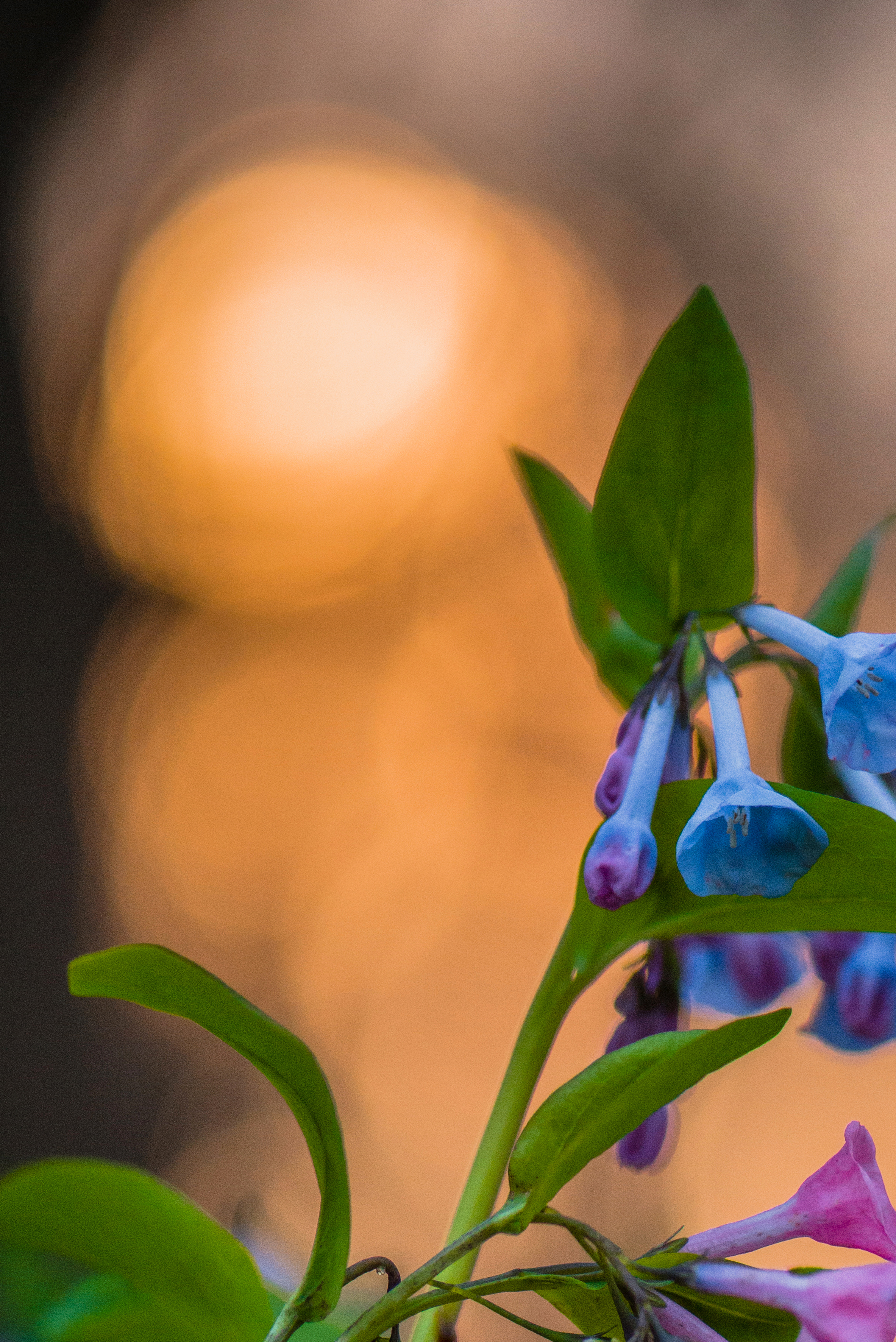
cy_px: 1206
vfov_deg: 9.4
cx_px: 704
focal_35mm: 218
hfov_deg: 6.3
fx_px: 8132
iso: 1250
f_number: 3.2
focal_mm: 105
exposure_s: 1/800
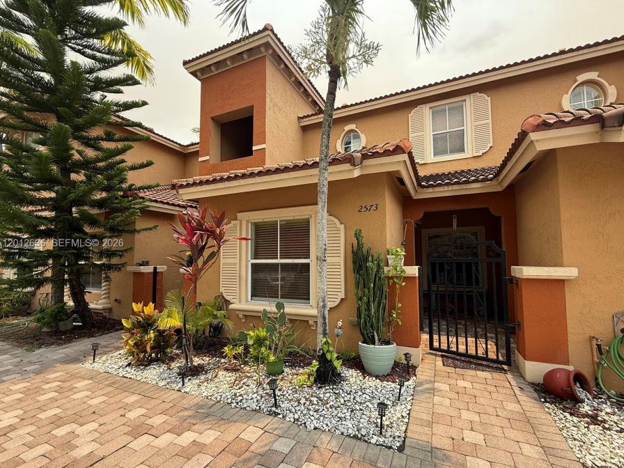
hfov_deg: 98.1
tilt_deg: +3.5
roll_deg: -0.2
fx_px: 270
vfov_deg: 81.7
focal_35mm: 15
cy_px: 244
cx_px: 328
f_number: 2.2
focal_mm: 2.22
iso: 64
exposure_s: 1/596
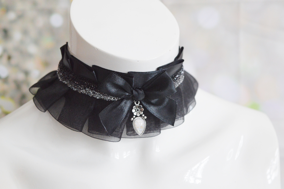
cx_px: 142
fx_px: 544
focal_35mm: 69
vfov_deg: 19.7
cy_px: 94
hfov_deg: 29.3
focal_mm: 46
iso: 2000
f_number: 5
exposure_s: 1/80
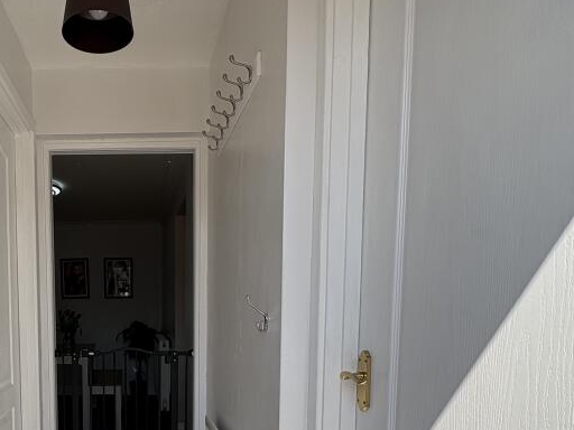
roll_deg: +0.6
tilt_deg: -4.5
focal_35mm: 28
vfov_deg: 46.9
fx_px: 464
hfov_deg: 58.7
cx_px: 118
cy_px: 347
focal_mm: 2.22
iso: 40
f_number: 2.2
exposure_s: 1/636
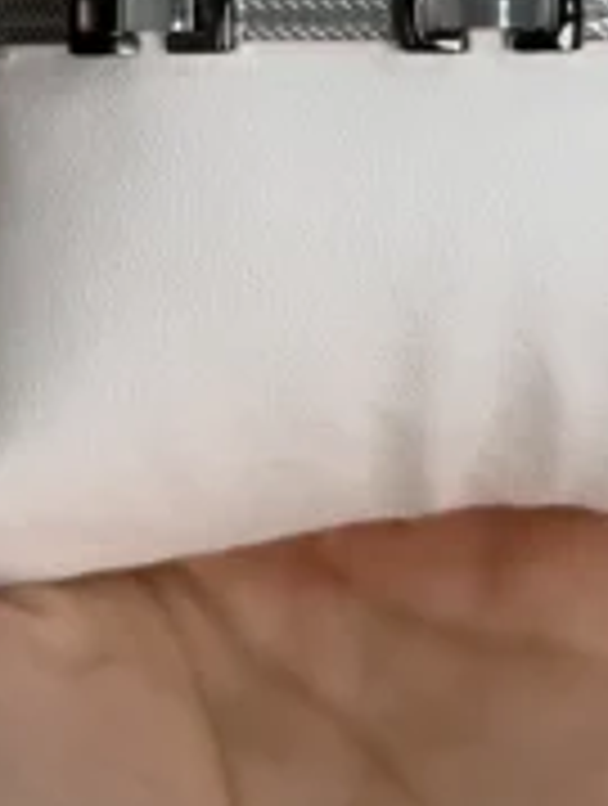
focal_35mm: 107
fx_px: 2497
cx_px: 504
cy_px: -32
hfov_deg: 13.8
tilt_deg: -15.4
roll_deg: -0.4
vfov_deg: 17.8
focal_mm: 6.76
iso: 64
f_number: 1.78
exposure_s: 1/302
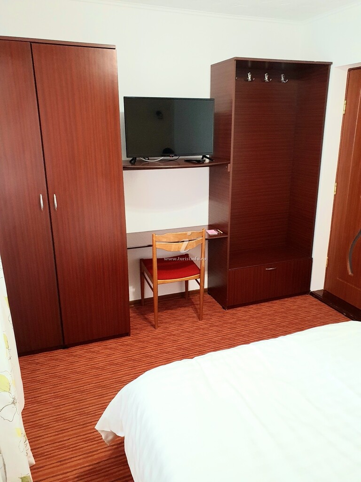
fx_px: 362
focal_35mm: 26
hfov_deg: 53.1
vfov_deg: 67.3
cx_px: 180
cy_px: 241
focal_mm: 4.32
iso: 320
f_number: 2.4
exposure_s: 1/50
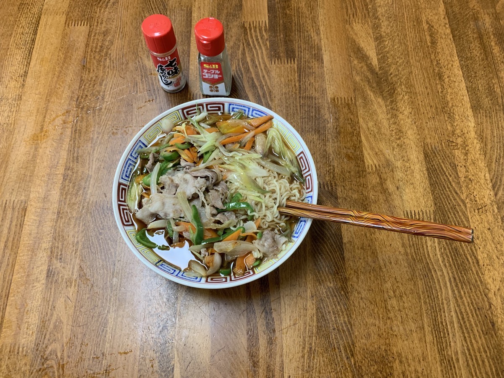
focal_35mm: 26
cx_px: 252
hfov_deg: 67.3
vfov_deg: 53.1
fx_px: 379
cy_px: 189
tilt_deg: -68.7
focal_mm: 4.25
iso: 200
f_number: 1.8
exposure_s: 1/50
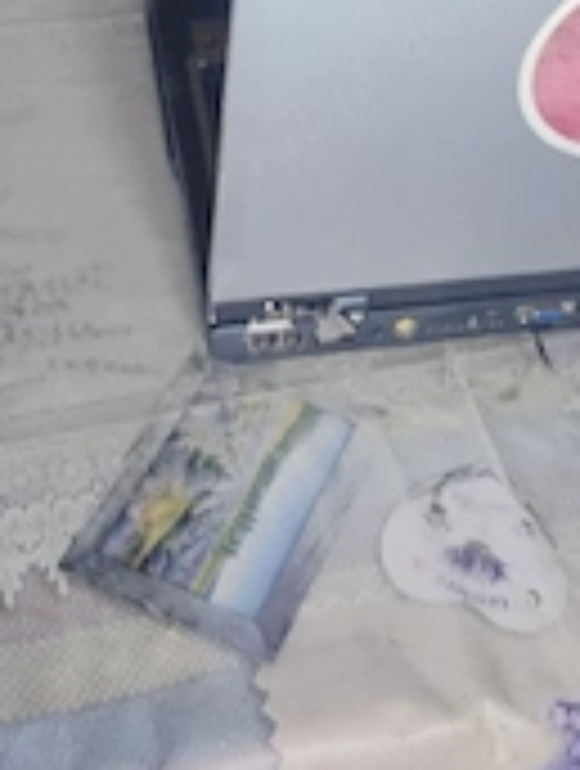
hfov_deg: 22.4
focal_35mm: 65
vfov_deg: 29.0
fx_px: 1447
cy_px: 135
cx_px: 454
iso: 1072
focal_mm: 4.26
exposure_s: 1/50
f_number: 1.8
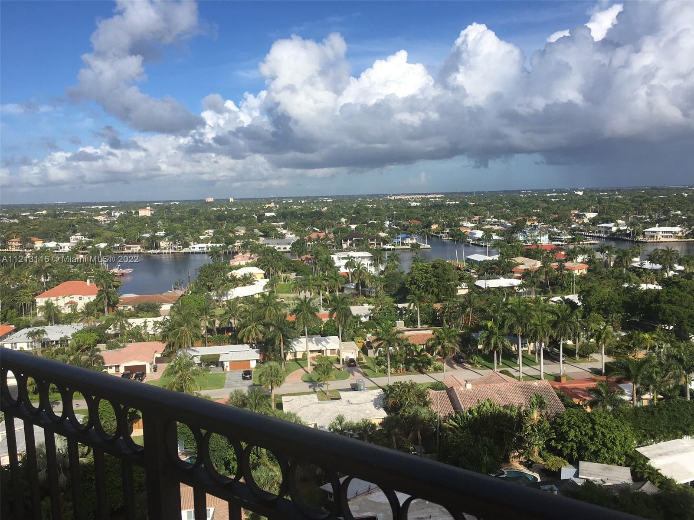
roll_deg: +0.7
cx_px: 347
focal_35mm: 29
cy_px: 260
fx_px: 581
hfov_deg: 61.7
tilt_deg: -5.2
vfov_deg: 48.2
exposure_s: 1/1923
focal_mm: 4.15
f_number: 2.2
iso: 25
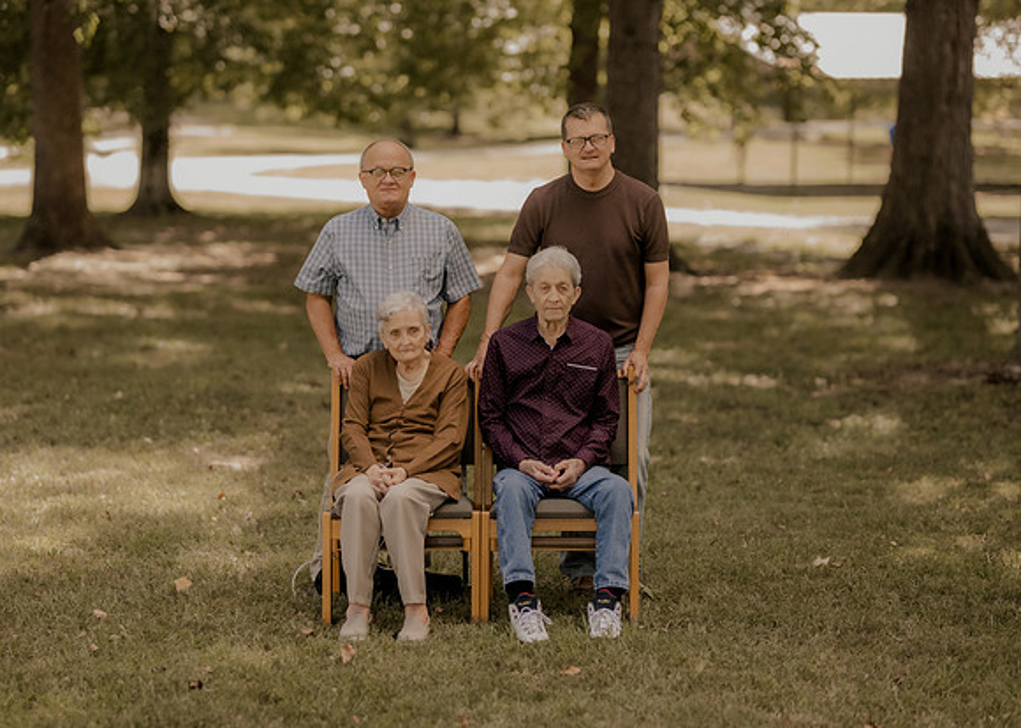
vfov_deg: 15.2
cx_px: 460
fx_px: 2734
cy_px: 372
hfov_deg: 21.1
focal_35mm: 94
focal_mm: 85
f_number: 1.8
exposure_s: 1/12800
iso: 3200
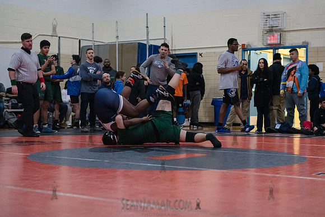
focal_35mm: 70
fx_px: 632
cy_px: 108
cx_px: 162
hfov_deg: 28.8
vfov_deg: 19.5
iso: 8000
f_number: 3.2
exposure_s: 1/400
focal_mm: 70
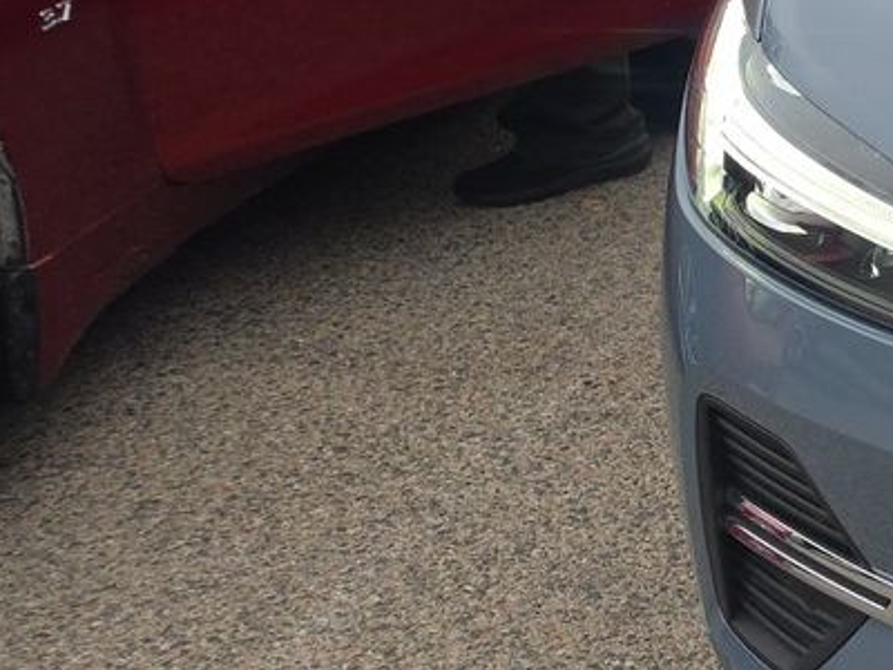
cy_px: 9
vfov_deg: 15.8
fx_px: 2373
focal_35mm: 92
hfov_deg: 16.6
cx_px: 1741
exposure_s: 1/1909
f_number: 1.4
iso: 63
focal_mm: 6.5
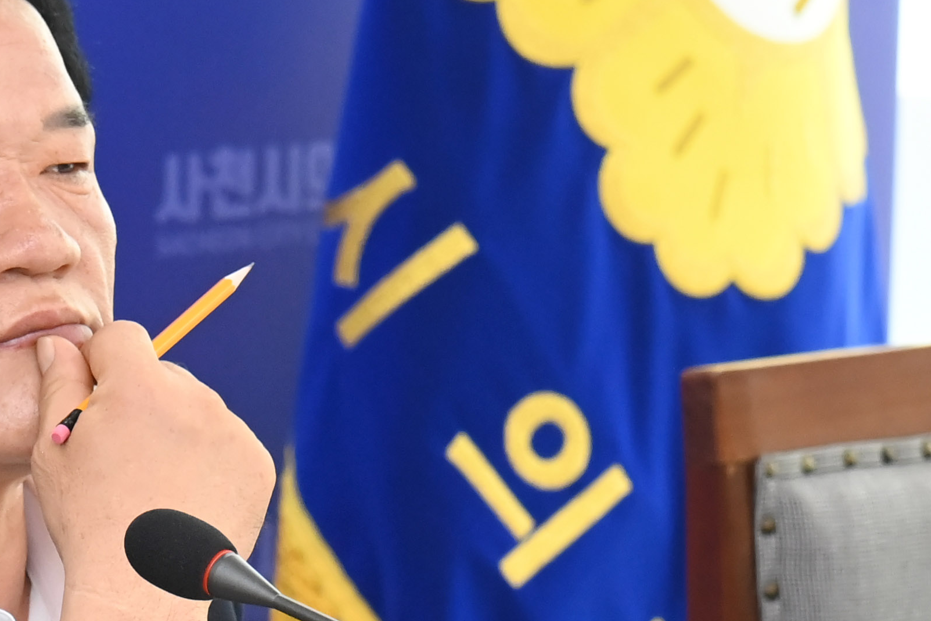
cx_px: 289
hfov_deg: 5.4
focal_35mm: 382
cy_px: 638
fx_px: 9879
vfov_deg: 3.6
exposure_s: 1/250
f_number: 6.3
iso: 3200
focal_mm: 110
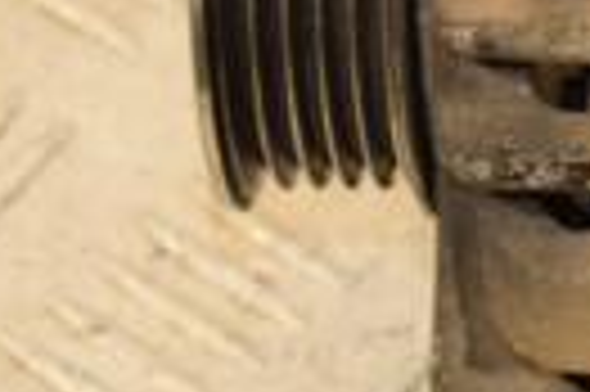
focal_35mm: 399
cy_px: 104
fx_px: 6531
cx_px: 1000
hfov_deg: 5.1
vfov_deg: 3.4
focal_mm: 58
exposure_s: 1/200
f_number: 5.6
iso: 800
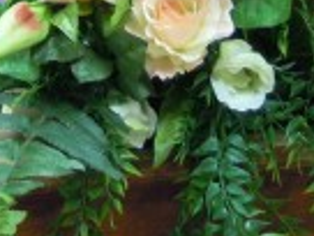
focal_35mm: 170
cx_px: -127
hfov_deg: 11.3
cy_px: -317
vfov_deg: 8.1
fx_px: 1542
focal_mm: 6.4
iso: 220
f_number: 3
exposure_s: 1/40
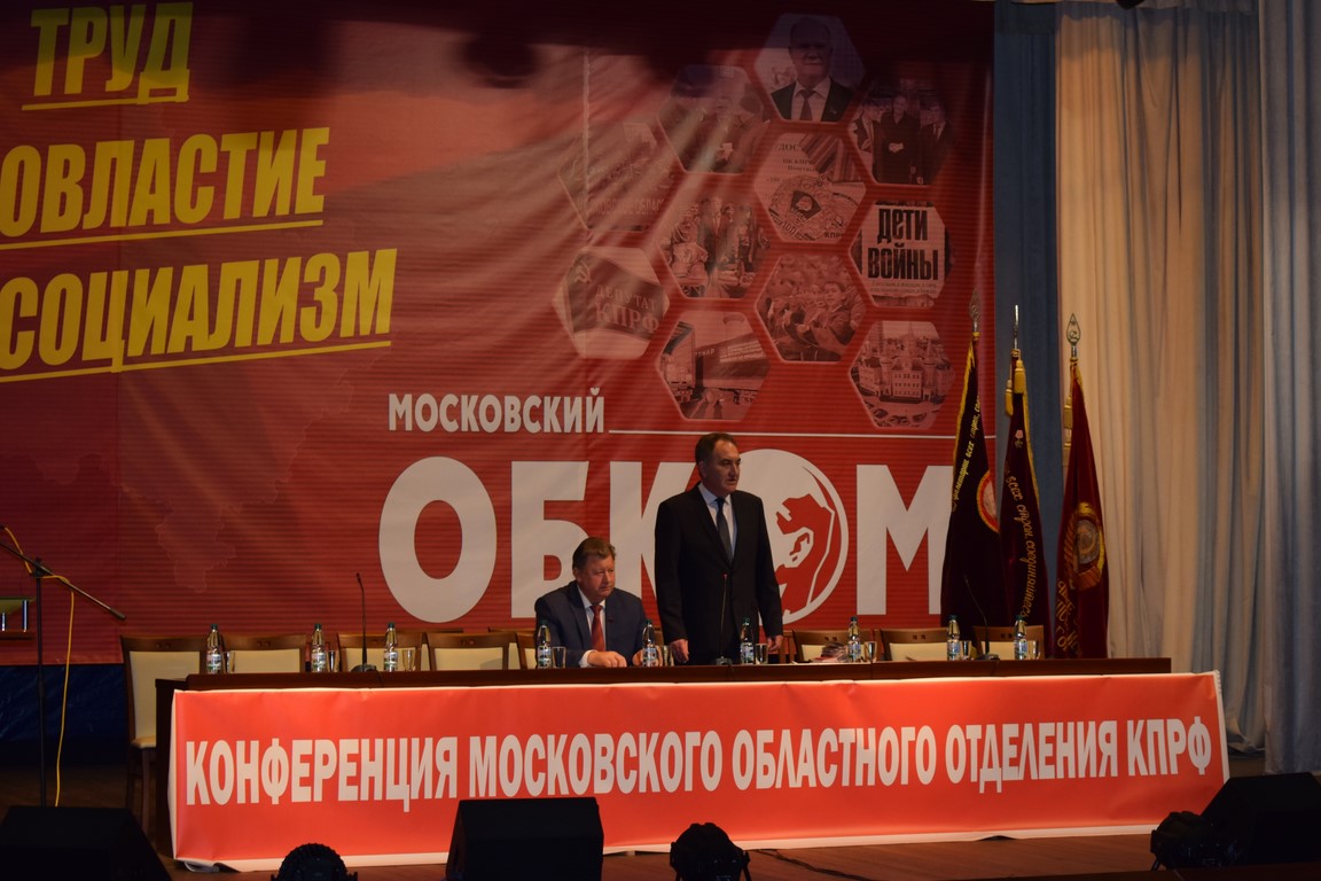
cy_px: 440
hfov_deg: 24.6
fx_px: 3027
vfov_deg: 16.6
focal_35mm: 82
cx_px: 660
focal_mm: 55
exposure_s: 1/60
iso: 800
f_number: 5.6
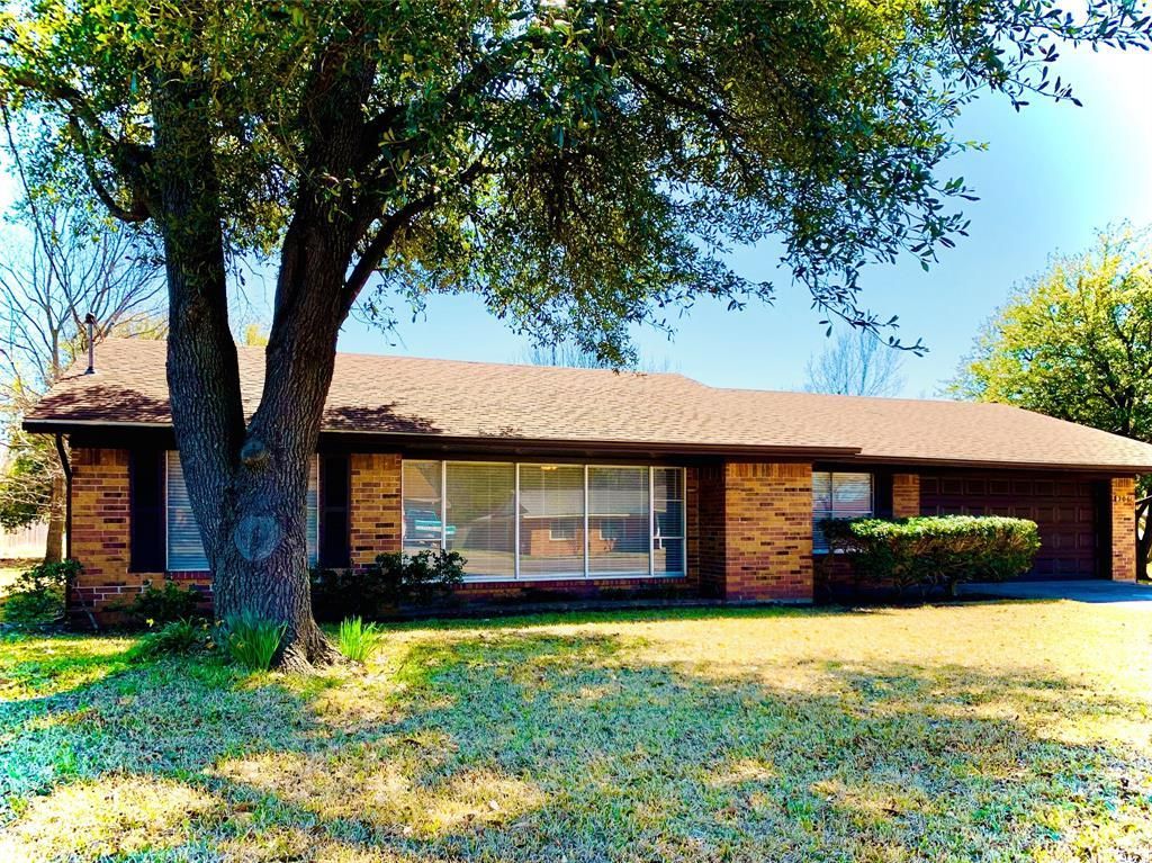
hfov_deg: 67.3
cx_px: 576
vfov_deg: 53.0
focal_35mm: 26
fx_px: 865
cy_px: 432
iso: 25
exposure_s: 1/1043
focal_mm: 4.25
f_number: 1.8
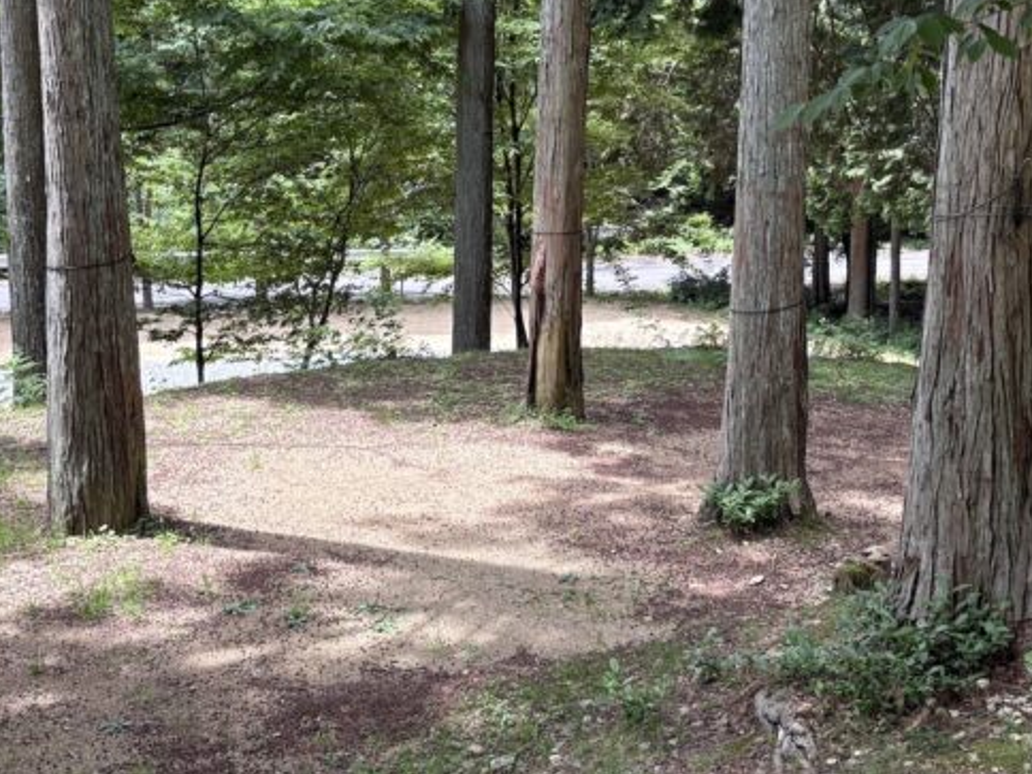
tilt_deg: -10.5
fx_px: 1640
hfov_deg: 34.8
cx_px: 631
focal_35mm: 55
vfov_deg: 26.6
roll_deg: -0.3
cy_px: 369
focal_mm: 5.96
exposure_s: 1/300
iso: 64
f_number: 1.6
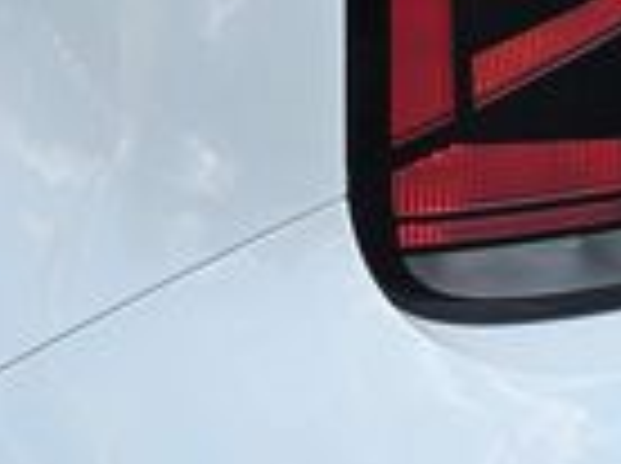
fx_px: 3062
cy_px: 140
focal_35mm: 171
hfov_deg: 11.6
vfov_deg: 8.6
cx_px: 198
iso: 12
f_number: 1.7
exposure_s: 1/317
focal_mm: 6.3
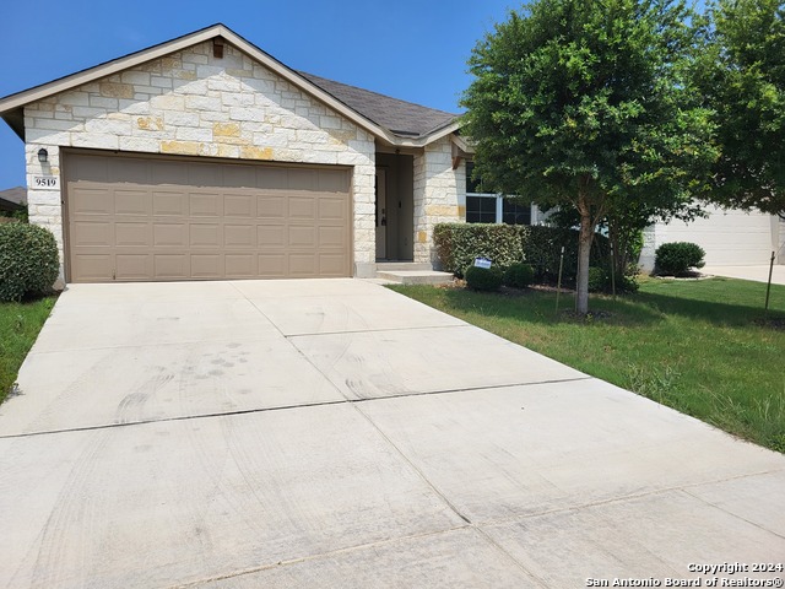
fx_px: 590
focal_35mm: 26
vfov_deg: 53.1
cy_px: 294
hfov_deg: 67.3
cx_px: 392
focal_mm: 5.4
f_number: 1.8
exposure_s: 1/5357
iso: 40
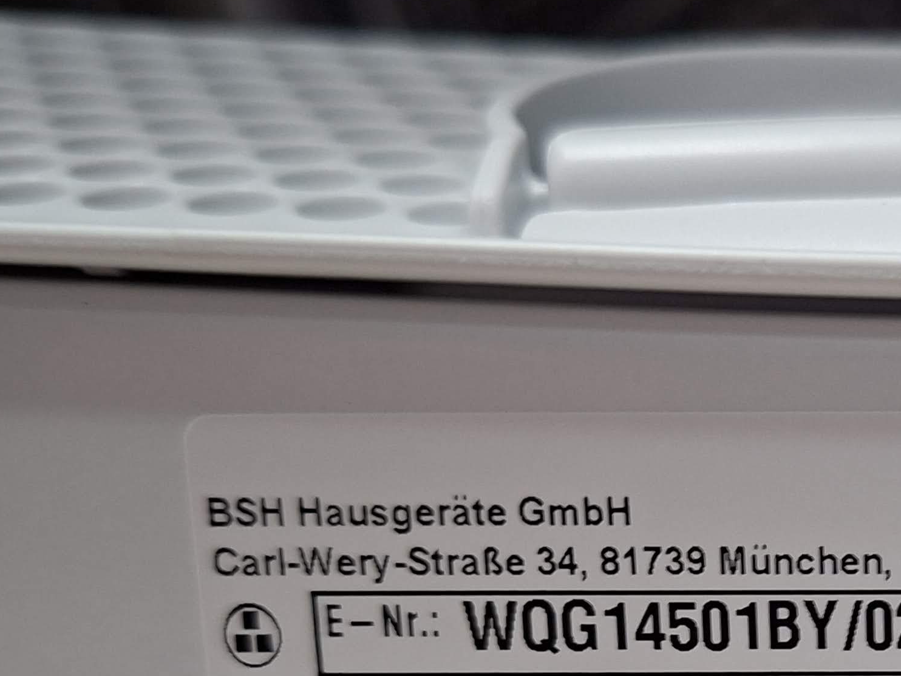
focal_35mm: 62
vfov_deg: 22.7
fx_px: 1614
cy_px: 689
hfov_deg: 28.4
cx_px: 985
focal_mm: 5.54
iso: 320
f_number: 1.8
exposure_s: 1/50
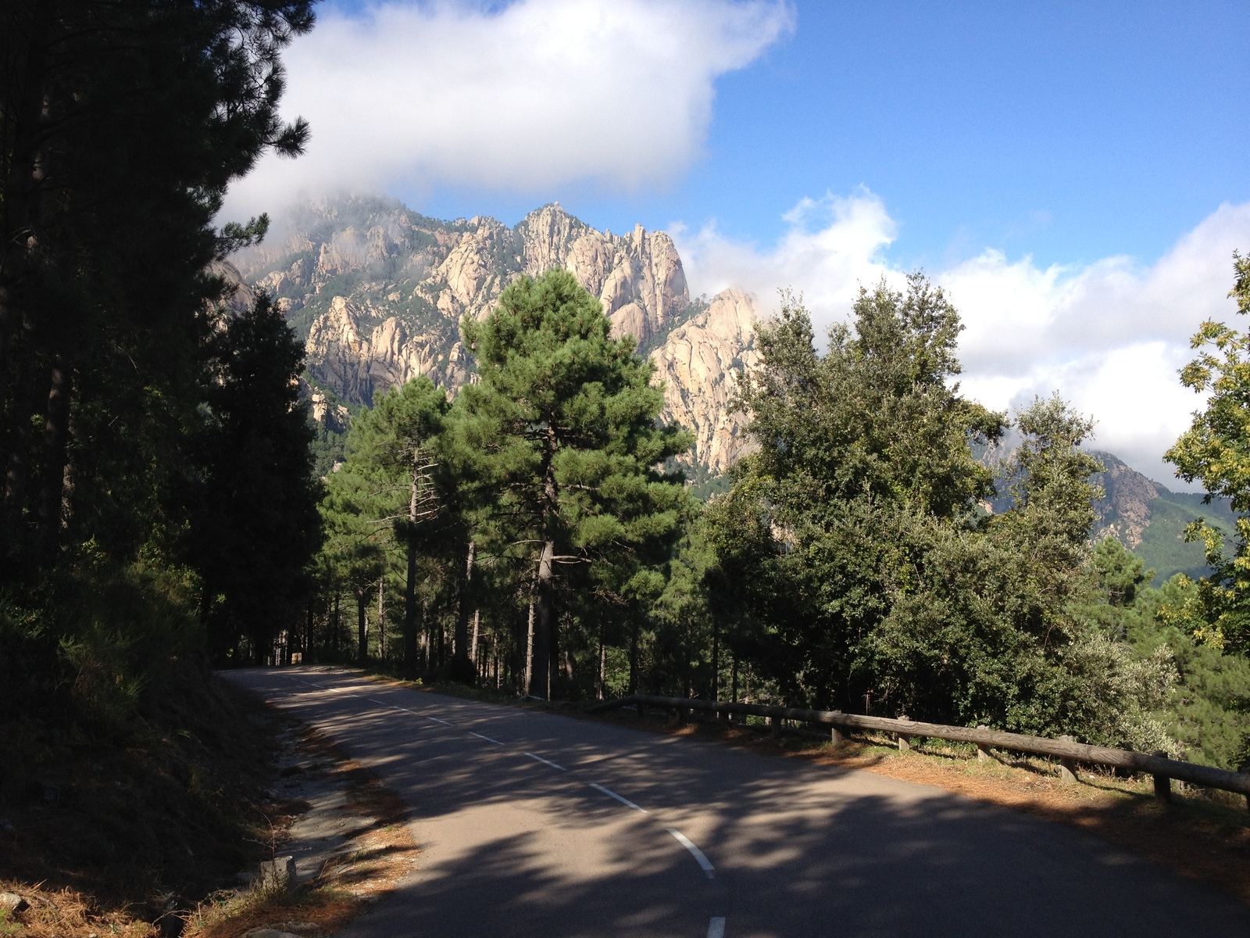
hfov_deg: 52.6
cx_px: 625
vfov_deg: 40.7
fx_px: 1264
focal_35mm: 35
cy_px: 469
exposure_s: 1/1004
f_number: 2.4
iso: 64
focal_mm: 4.28
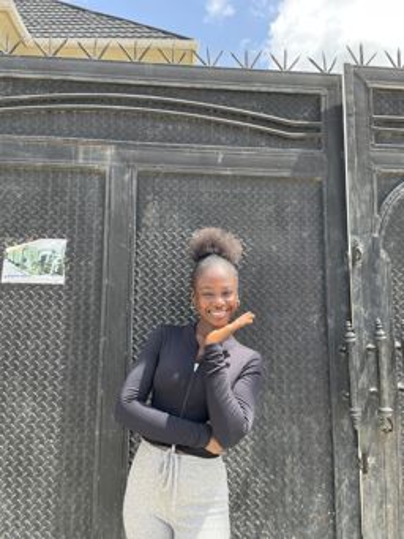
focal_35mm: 26
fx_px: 404
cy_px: 270
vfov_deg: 67.3
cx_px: 202
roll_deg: +0.7
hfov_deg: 53.1
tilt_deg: +7.0
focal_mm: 4.2
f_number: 1.6
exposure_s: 1/801
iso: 50
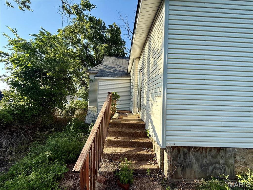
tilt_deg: +3.3
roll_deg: -1.0
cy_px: 95
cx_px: 126
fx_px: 102
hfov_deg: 102.1
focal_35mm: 14
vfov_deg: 85.7
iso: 50
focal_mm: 2.22
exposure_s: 1/742
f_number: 2.2
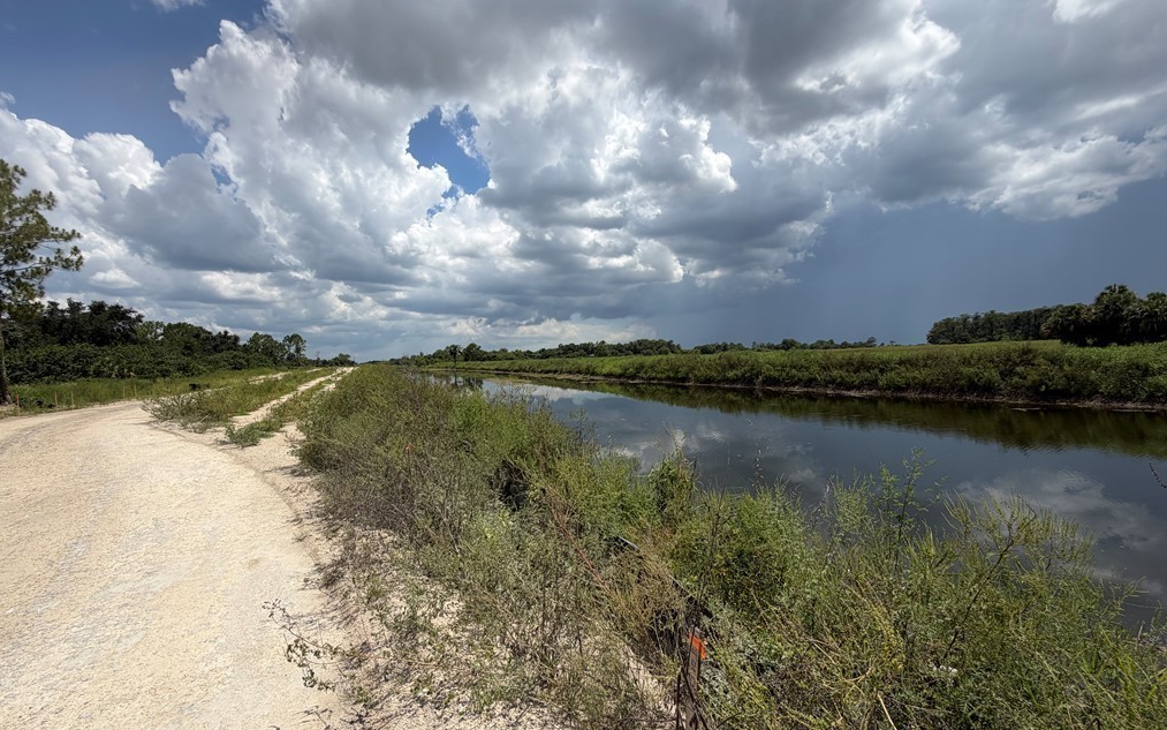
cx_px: 578
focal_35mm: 15
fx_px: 477
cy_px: 390
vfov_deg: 74.7
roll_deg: +1.4
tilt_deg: -3.9
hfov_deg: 101.5
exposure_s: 1/1656
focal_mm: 2.22
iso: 20
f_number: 2.2
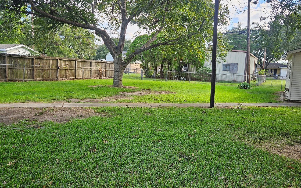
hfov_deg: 64.6
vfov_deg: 43.1
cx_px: 156
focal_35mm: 29
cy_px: 92
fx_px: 238
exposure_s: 1/240
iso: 25
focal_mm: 5.4
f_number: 1.8
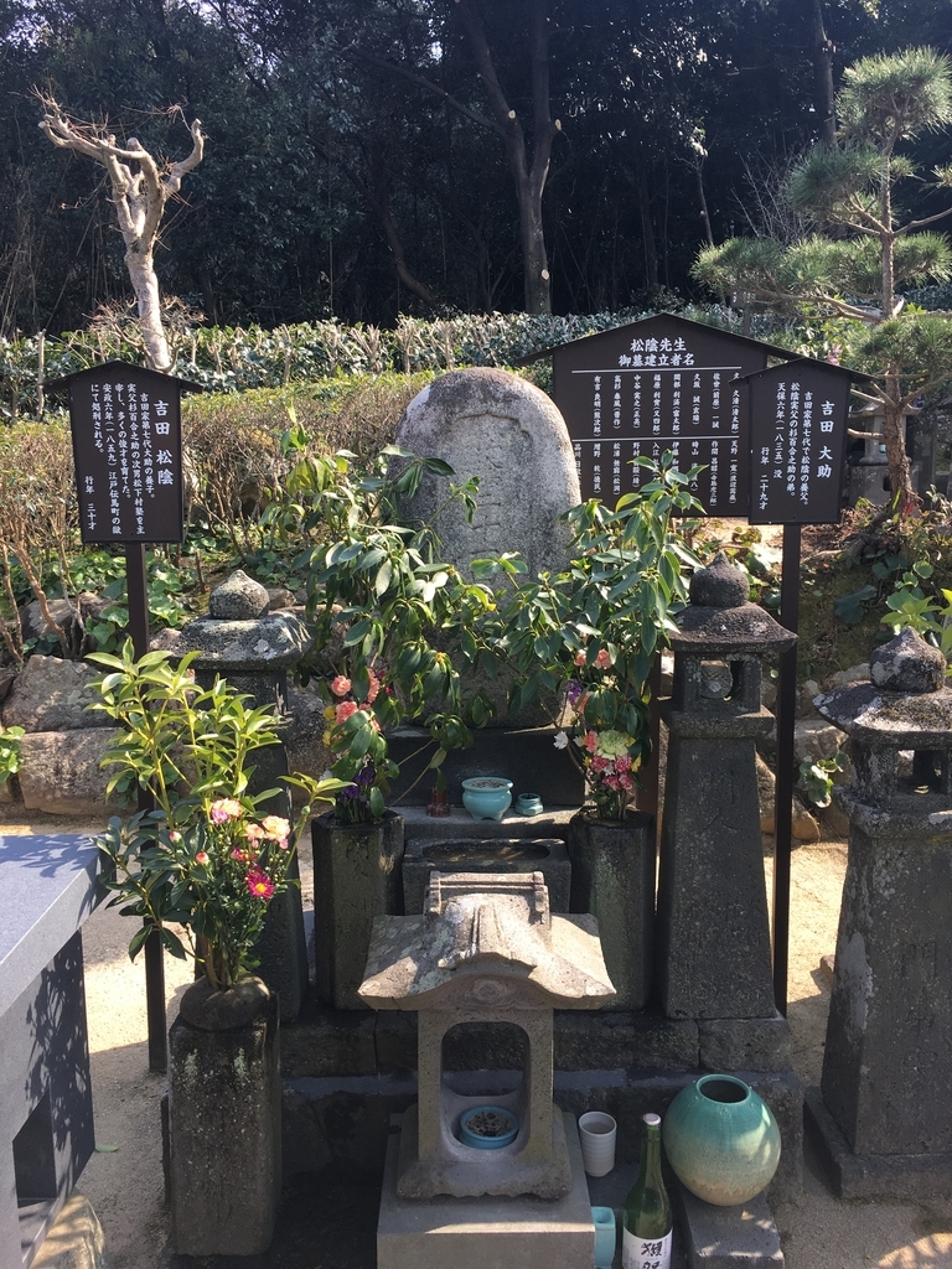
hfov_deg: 48.2
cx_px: 476
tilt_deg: -7.4
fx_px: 1063
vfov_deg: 61.7
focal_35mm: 29
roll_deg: -0.4
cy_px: 634
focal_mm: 4.15
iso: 25
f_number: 2.2
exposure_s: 1/255
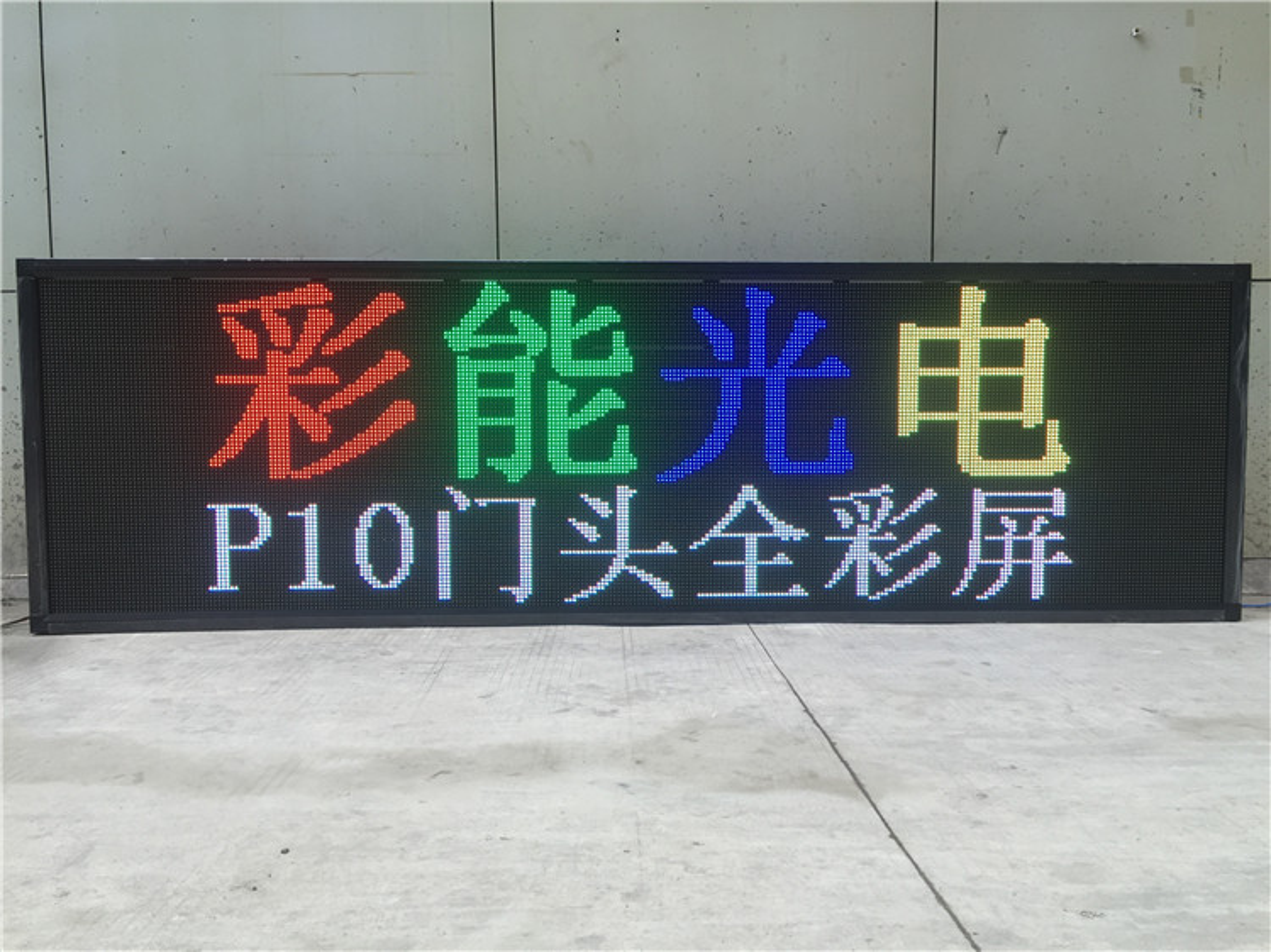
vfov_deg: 48.2
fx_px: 1064
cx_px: 636
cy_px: 476
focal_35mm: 29
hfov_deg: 61.7
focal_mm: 4.15
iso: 32
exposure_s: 1/118
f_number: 2.2
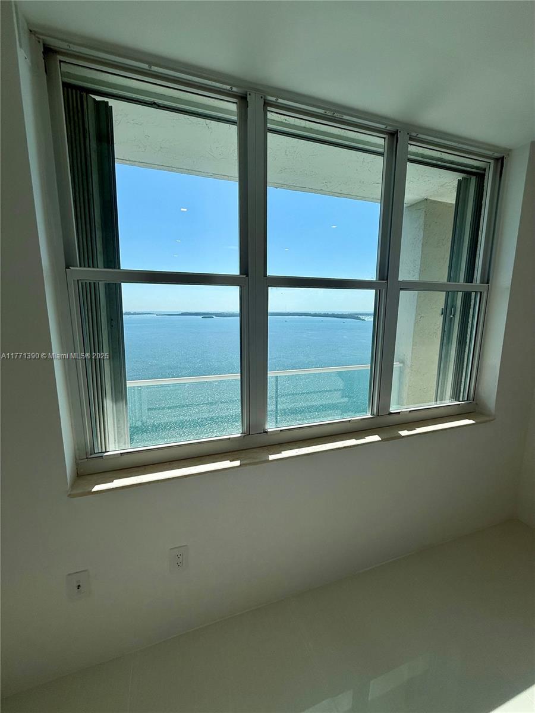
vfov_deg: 102.1
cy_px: 356
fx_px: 288
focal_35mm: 14
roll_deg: -1.9
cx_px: 268
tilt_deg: -8.9
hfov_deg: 85.7
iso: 50
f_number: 2.2
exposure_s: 1/2976
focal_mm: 2.22
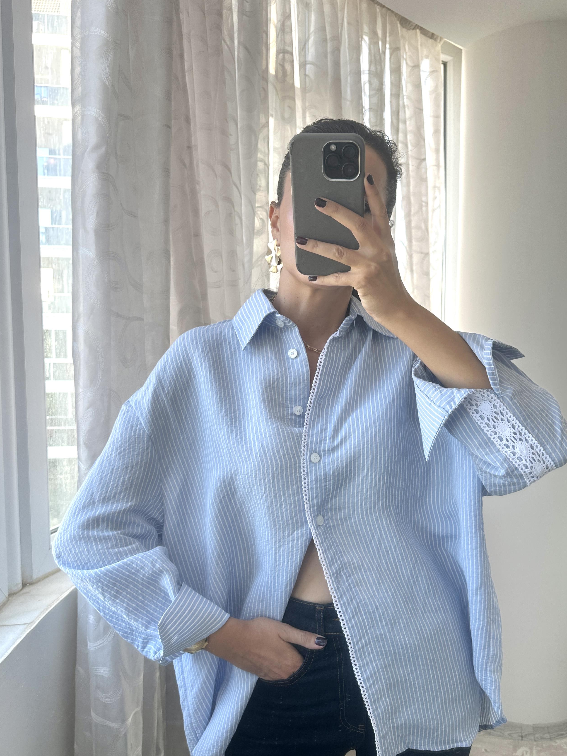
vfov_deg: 61.6
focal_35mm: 29
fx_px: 633
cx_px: 309
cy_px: 408
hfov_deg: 48.2
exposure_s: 1/213
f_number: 1.78
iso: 64
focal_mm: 6.86
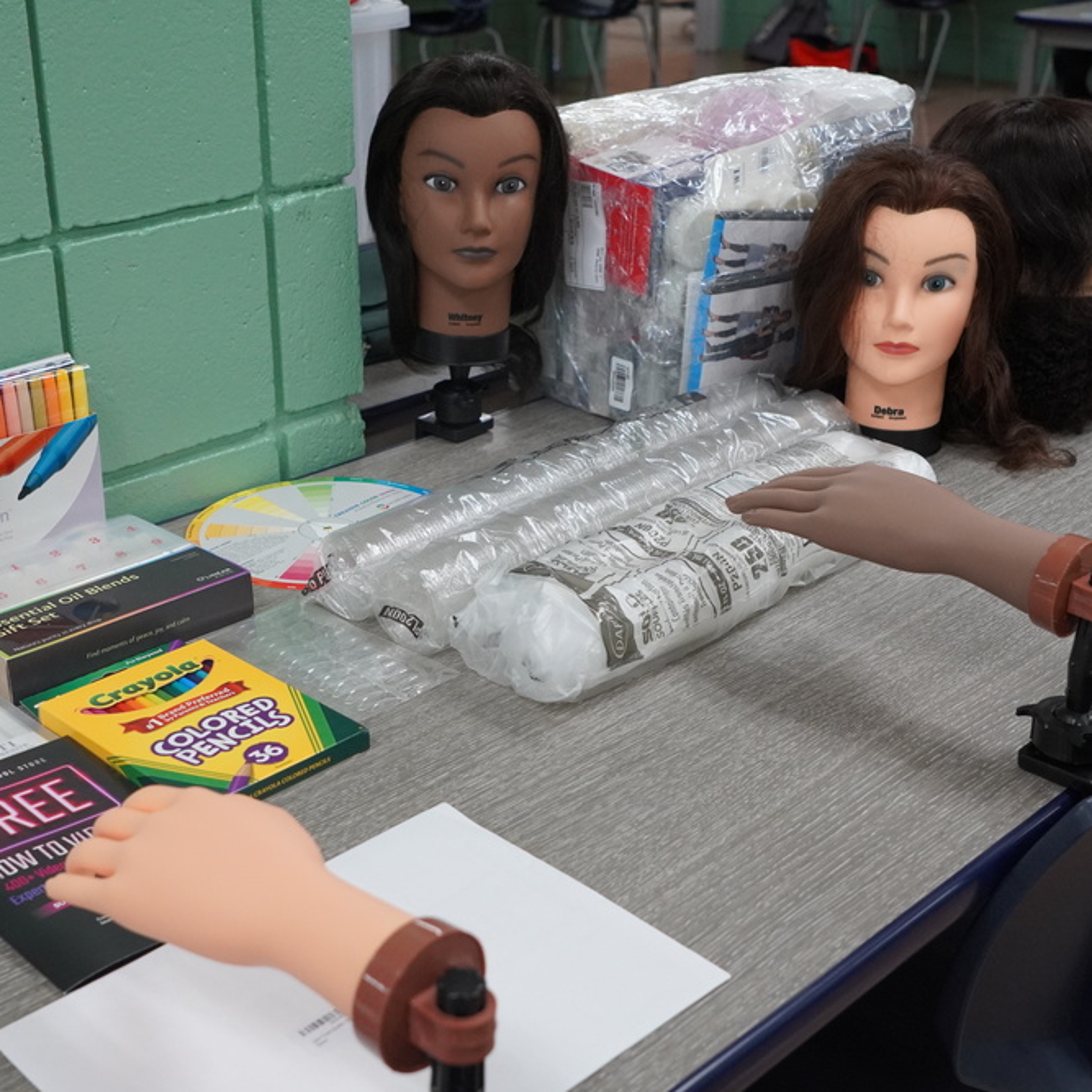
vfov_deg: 36.1
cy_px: 543
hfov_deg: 36.0
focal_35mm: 47
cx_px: 499
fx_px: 1677
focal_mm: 24
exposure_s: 1/160
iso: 1600
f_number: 4
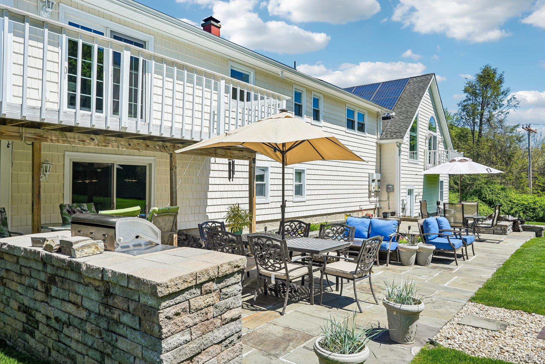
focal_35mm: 25
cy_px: 182
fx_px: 378
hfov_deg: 71.5
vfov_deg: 51.3
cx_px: 272
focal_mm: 25
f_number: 9
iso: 100
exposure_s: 1/400
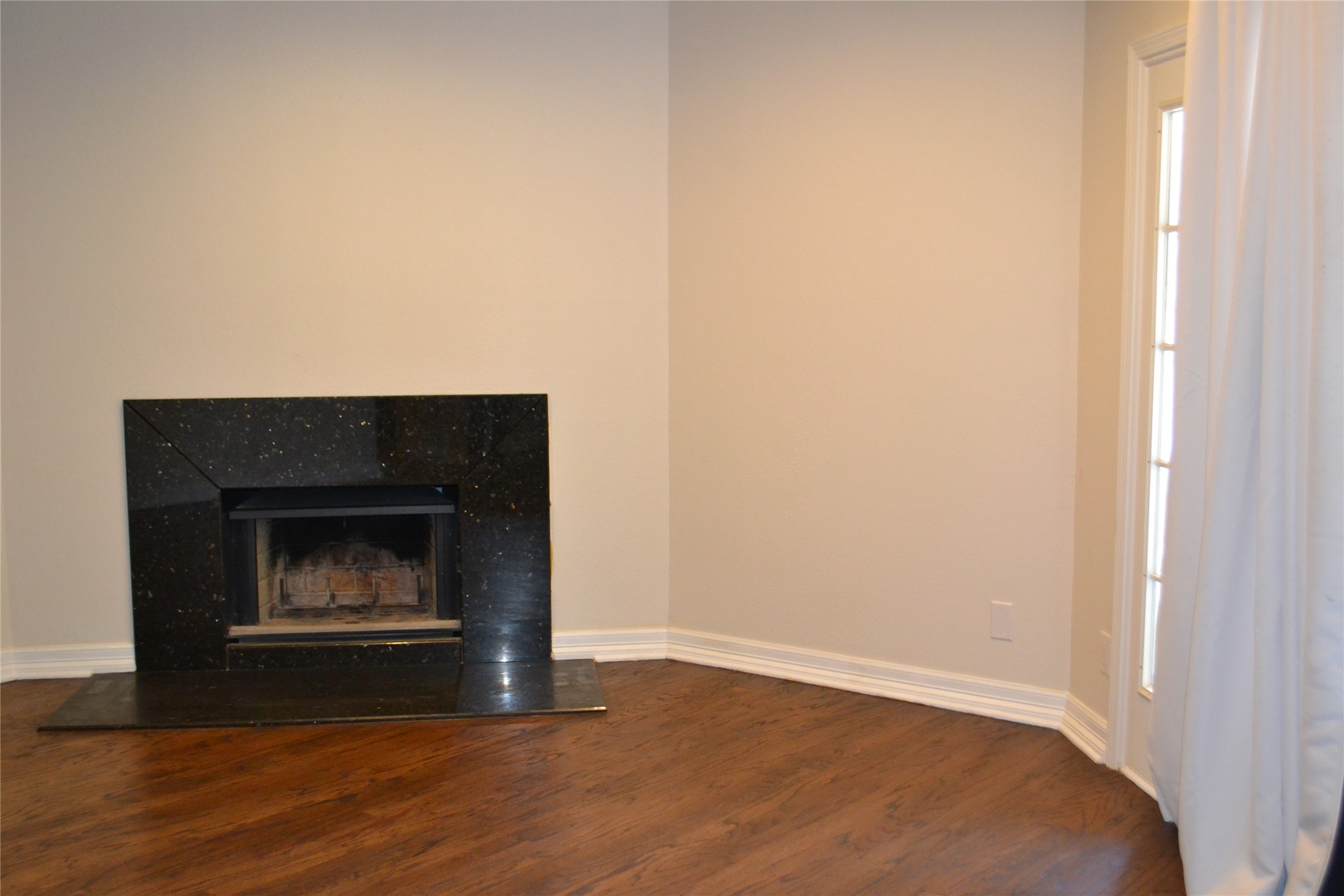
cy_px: 448
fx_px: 1456
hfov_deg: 49.6
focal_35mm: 39
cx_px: 672
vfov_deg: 34.2
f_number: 4.2
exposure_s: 1/60
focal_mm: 26
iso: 1600
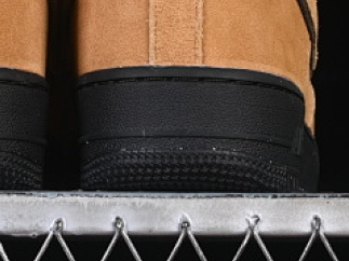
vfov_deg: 6.1
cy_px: -50
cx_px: 66
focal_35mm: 241
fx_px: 2429
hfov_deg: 8.2
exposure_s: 1/60
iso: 160
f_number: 7.1
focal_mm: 50
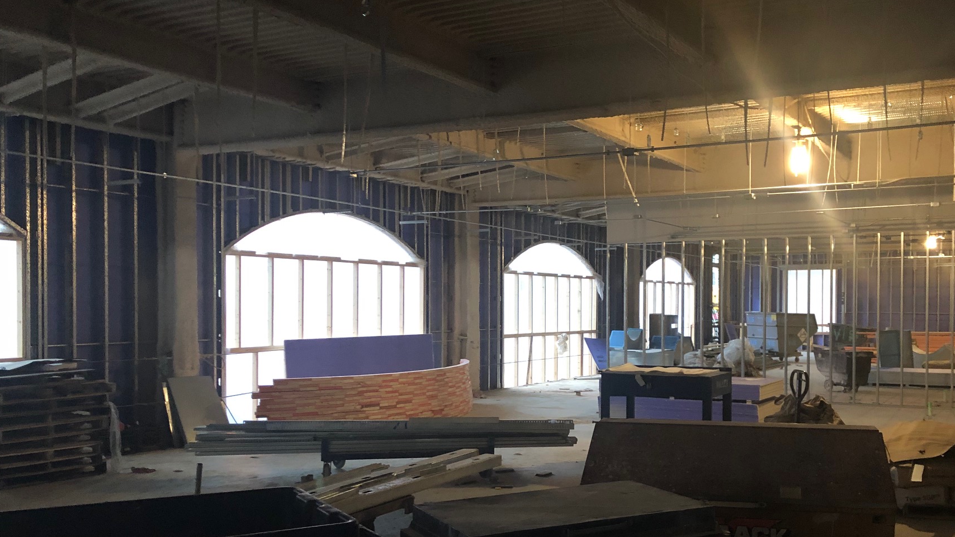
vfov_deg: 32.7
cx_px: 558
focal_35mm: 36
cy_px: 322
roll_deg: -0.1
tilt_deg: +0.3
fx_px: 912
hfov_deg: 55.0
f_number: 1.8
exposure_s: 1/8
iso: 100
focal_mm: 4
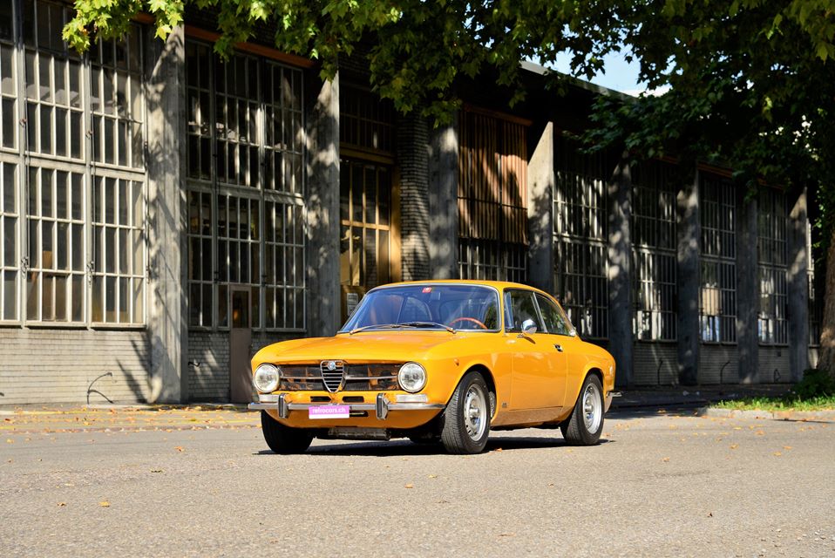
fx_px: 2321
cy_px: 279
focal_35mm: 100
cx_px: 418
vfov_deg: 13.7
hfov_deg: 20.4
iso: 200
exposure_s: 1/320
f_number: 8
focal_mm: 100
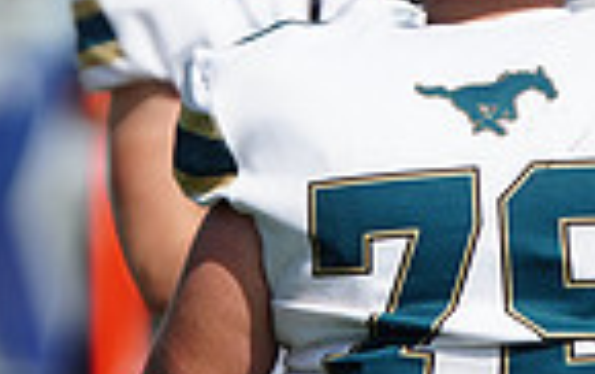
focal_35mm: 1220
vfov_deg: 1.1
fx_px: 19806
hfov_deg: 1.7
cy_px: 43
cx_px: 447
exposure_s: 1/8000
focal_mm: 300
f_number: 2.8
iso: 400
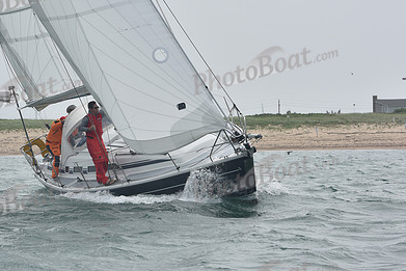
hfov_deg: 12.6
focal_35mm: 163
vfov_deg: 8.4
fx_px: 1839
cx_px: 139
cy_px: 137
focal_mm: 110
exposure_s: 1/800
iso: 250
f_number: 13
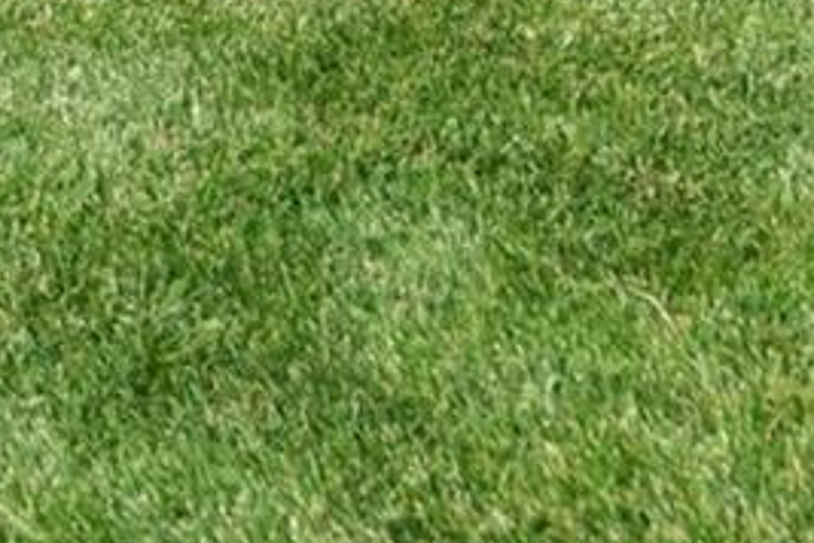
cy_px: -909
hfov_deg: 21.6
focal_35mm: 90
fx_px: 2035
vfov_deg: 11.4
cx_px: -58
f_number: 8
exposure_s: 1/100
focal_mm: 10
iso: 250
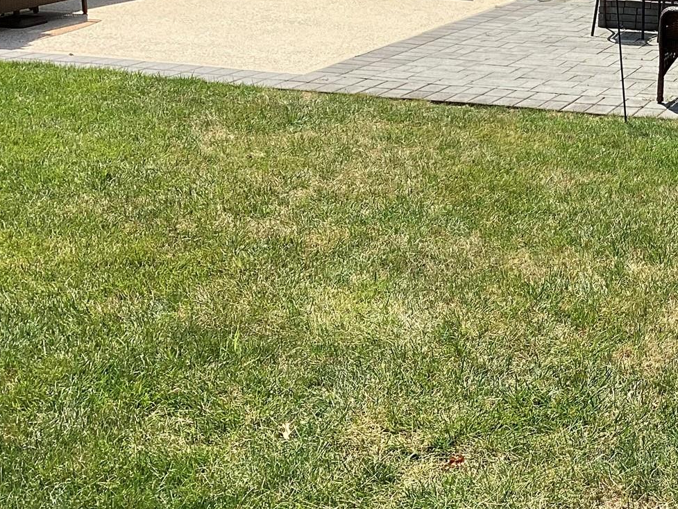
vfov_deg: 22.0
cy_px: 35
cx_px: 656
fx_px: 1273
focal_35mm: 65
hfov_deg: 28.2
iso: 25
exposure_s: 1/715
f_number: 2.4
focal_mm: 3.3
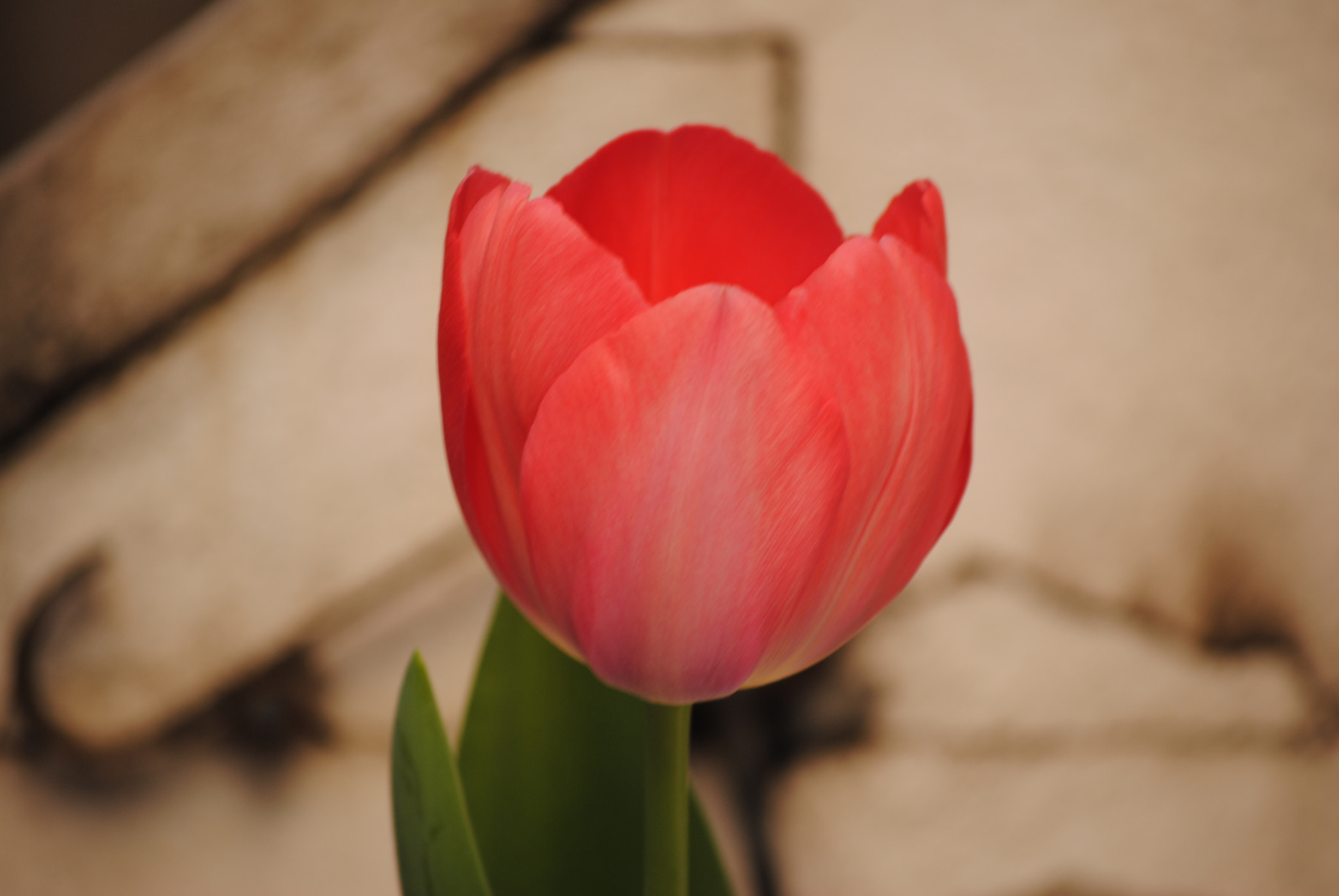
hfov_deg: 11.0
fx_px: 6982
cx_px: 670
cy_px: 448
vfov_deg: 7.3
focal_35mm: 188
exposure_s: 1/60
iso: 100
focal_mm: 125
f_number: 4.8
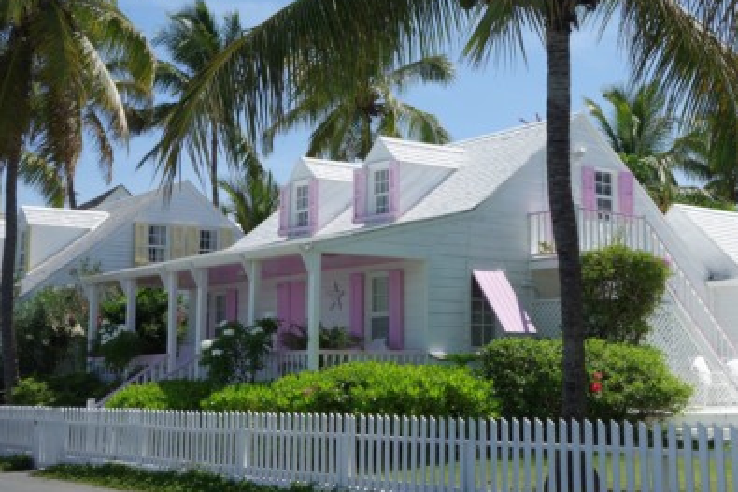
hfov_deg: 34.8
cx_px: 486
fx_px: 1168
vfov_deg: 23.7
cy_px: 186
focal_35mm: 57
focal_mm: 15.64
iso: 125
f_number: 5.6
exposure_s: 1/640
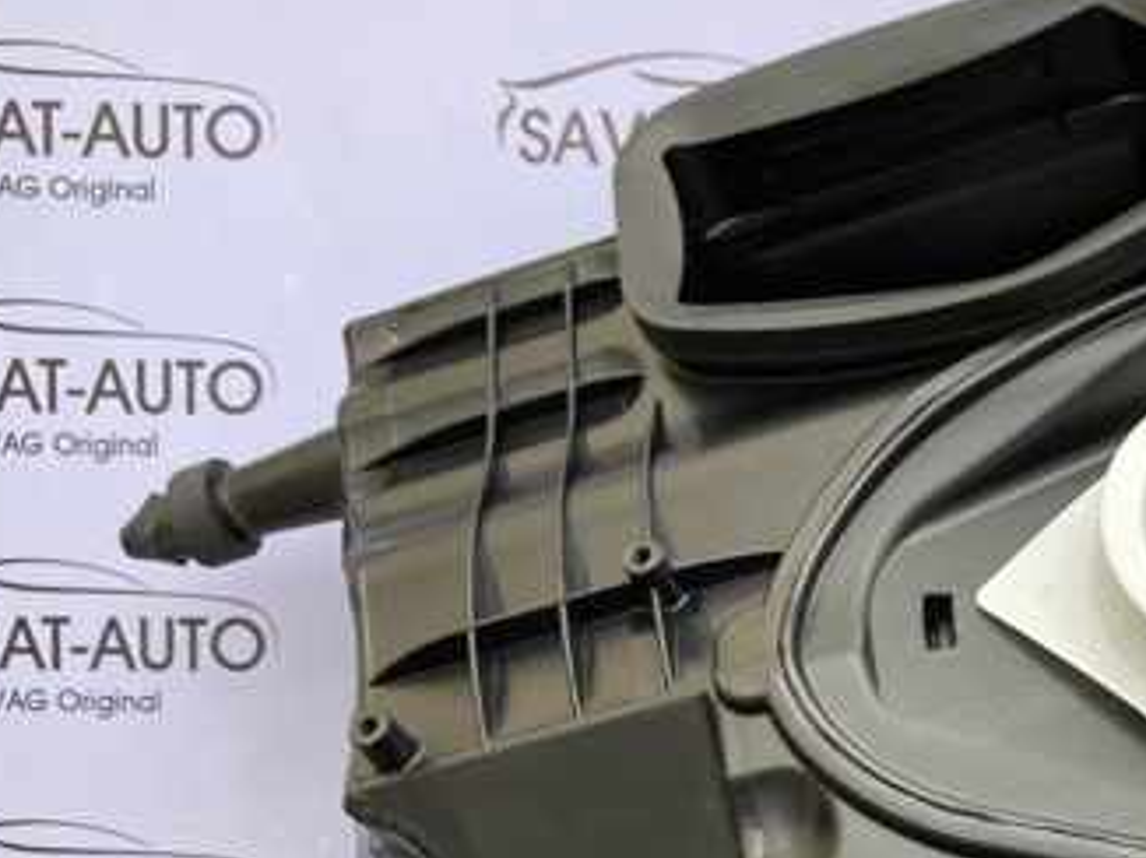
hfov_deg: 33.7
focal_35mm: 55
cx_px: 960
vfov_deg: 26.2
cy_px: 638
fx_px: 1819
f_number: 1.8
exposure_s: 1/121
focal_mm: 3.99
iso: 50
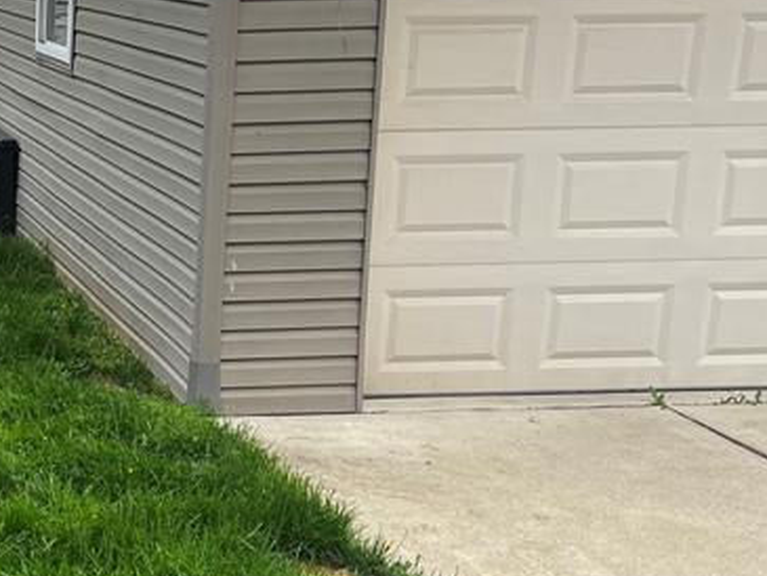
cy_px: 271
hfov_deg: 24.1
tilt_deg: -11.8
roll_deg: +1.3
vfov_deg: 20.2
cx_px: -166
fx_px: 1618
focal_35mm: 73
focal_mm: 5.7
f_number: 1.5
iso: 50
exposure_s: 1/982
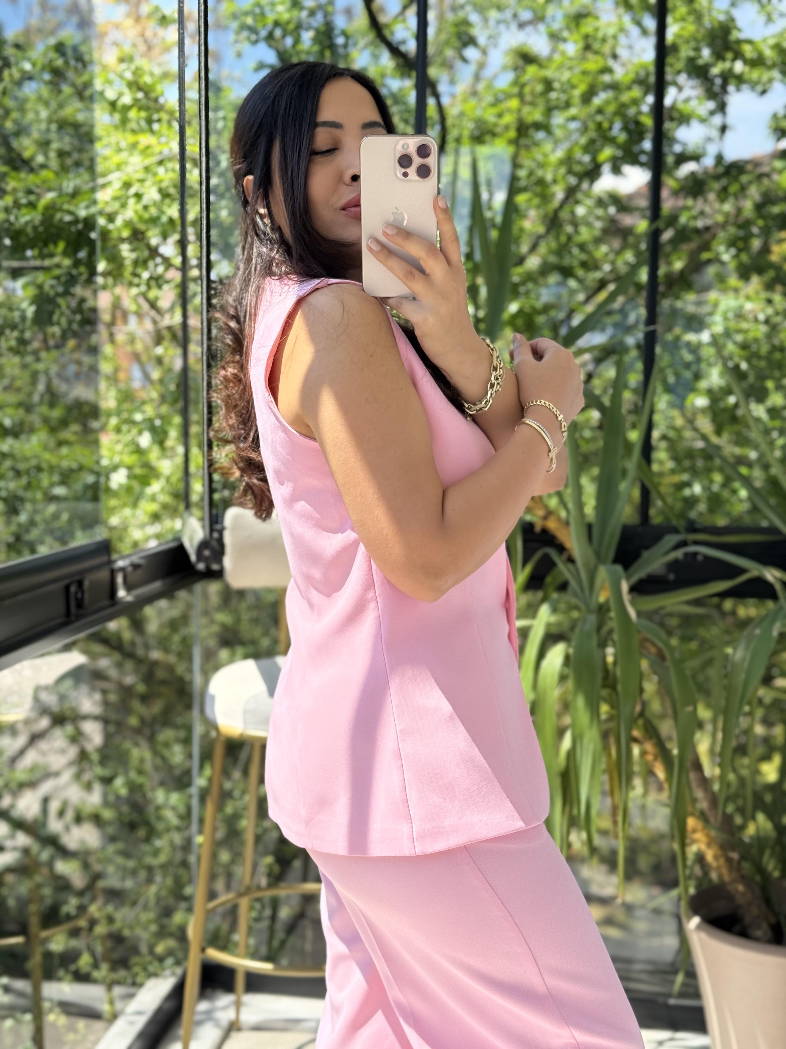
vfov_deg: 39.7
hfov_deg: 30.3
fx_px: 1453
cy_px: 524
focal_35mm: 48
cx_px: 393
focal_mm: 6.76
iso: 80
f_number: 1.78
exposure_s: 1/719
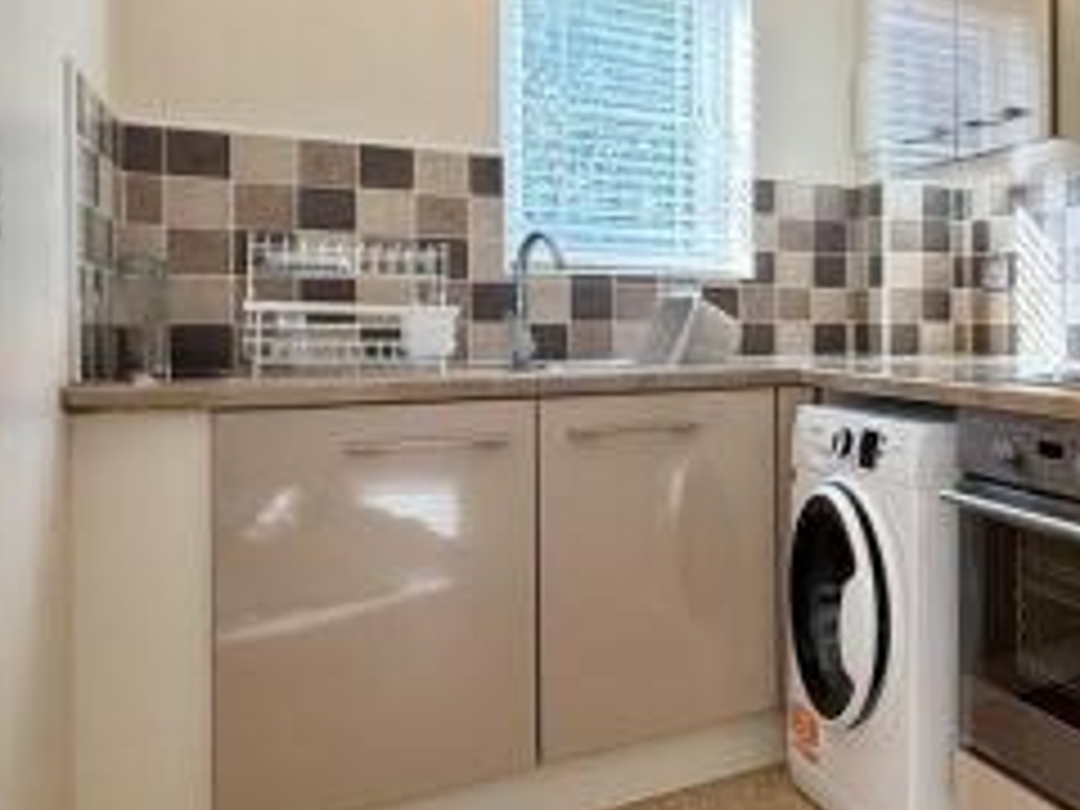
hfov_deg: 40.7
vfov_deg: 41.6
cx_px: 1244
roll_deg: +0.0
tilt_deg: +0.0
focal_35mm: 34
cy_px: 326
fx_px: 1061
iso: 125
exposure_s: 1/100
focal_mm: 2.22
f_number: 2.2
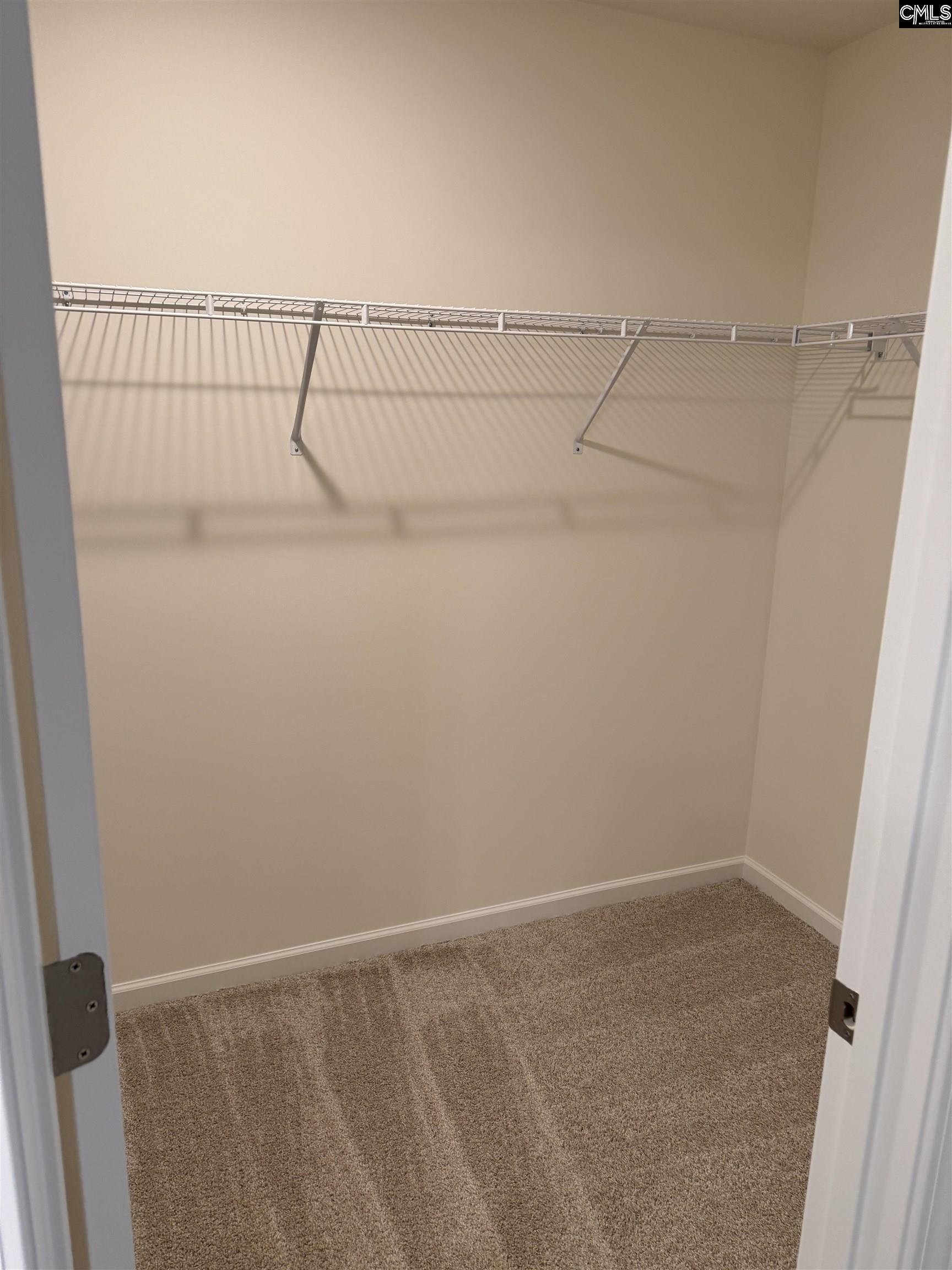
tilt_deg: -14.3
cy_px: 635
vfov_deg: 71.6
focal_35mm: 24
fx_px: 880
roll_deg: -1.0
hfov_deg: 56.8
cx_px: 476
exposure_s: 1/120
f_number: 1.78
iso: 160
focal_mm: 6.76
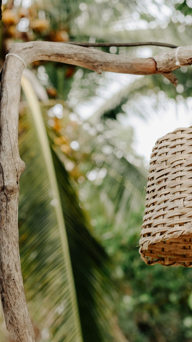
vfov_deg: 25.3
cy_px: 148
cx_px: -31
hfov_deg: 14.0
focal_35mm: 84
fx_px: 760
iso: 160
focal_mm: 35
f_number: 2.5
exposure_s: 1/400
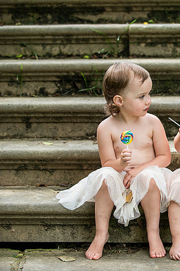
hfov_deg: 10.8
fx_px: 939
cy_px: 133
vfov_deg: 16.4
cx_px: 203
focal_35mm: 125
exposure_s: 1/1000
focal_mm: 78
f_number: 3.5
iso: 640
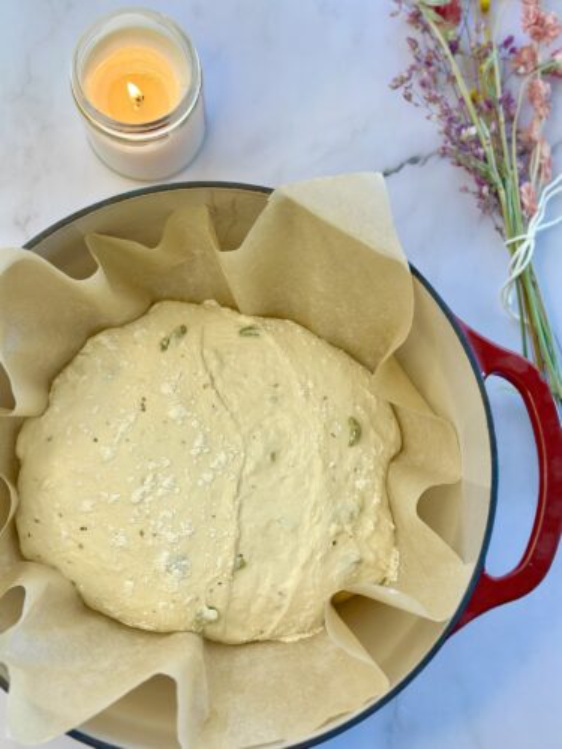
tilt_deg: -82.1
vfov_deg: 39.7
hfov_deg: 30.3
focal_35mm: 48
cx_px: 281
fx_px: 1039
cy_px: 374
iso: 80
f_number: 1.78
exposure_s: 1/174
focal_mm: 6.86
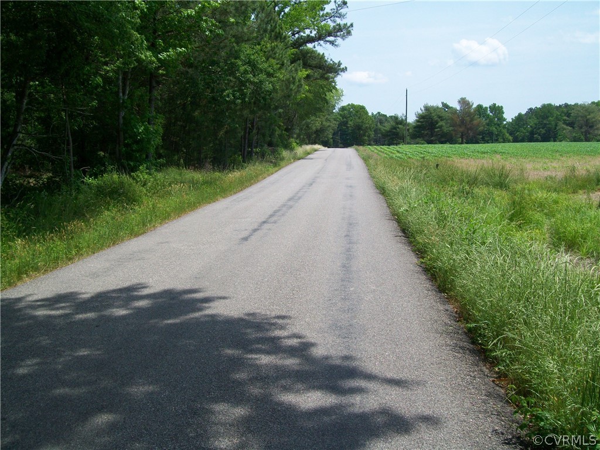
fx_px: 589
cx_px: 300
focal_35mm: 34
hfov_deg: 54.0
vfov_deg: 41.8
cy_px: 225
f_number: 4.9
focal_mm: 6.1
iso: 64
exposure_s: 1/400
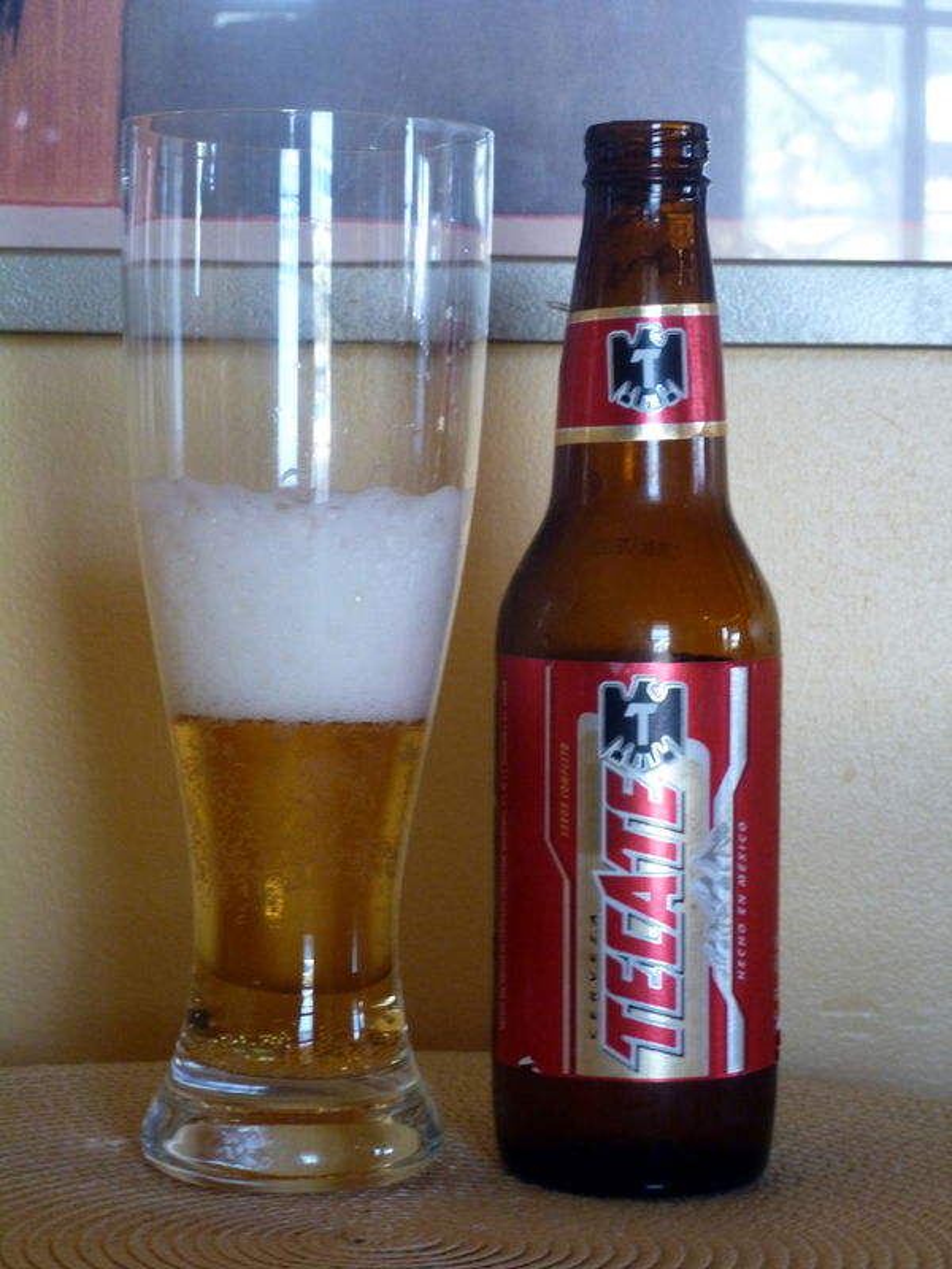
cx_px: 476
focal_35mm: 82
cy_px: 634
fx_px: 3007
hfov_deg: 18.0
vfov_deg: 23.8
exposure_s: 1/10
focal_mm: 14.8
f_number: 4.8
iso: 400
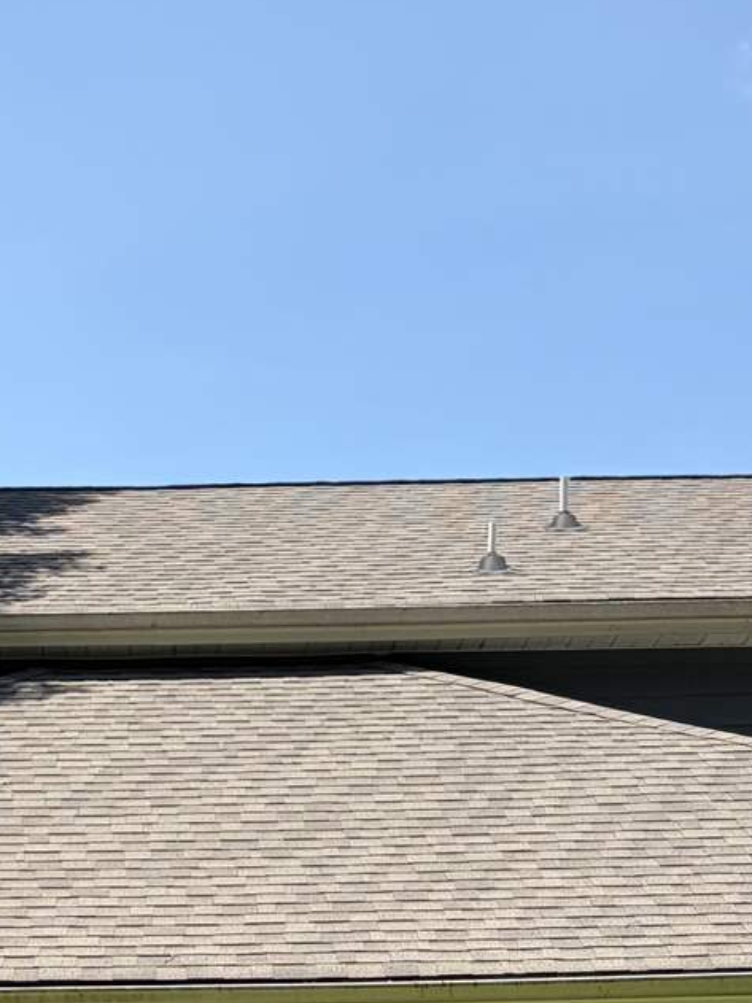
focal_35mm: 95
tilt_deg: -0.1
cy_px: 1388
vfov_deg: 18.8
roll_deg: +1.1
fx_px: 2753
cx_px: 189
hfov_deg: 15.5
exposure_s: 1/2283
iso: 50
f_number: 1.6
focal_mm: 5.96
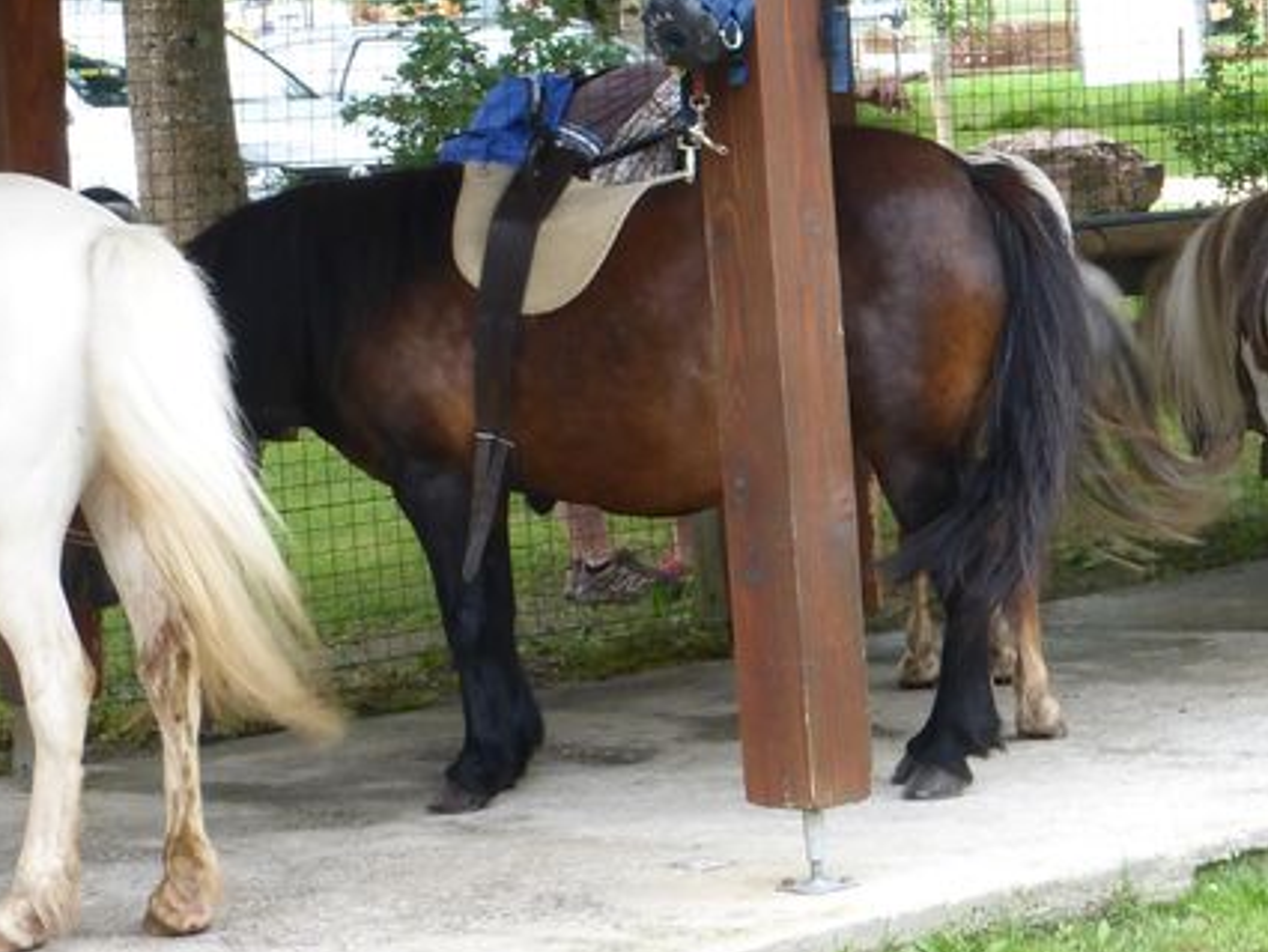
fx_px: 4910
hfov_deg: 14.7
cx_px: 809
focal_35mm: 134
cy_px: -78
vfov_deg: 10.9
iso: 125
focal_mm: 9.7
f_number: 4.6
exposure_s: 1/60
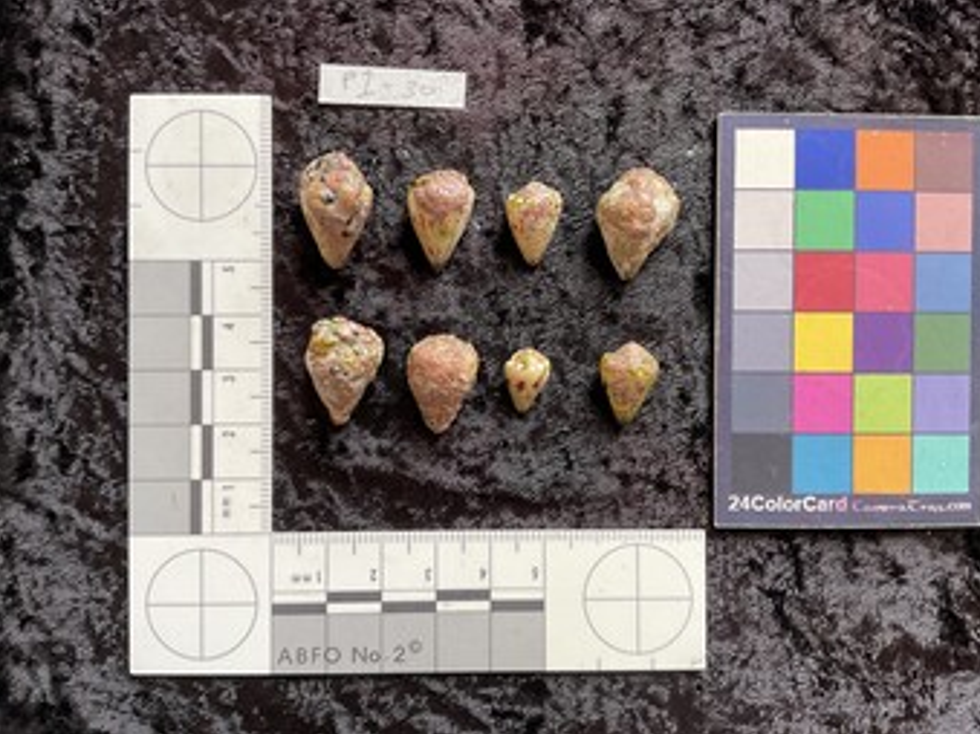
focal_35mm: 30
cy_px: 357
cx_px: 503
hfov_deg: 60.0
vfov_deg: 46.8
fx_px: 849
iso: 50
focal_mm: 3
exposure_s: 1/120
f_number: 1.8
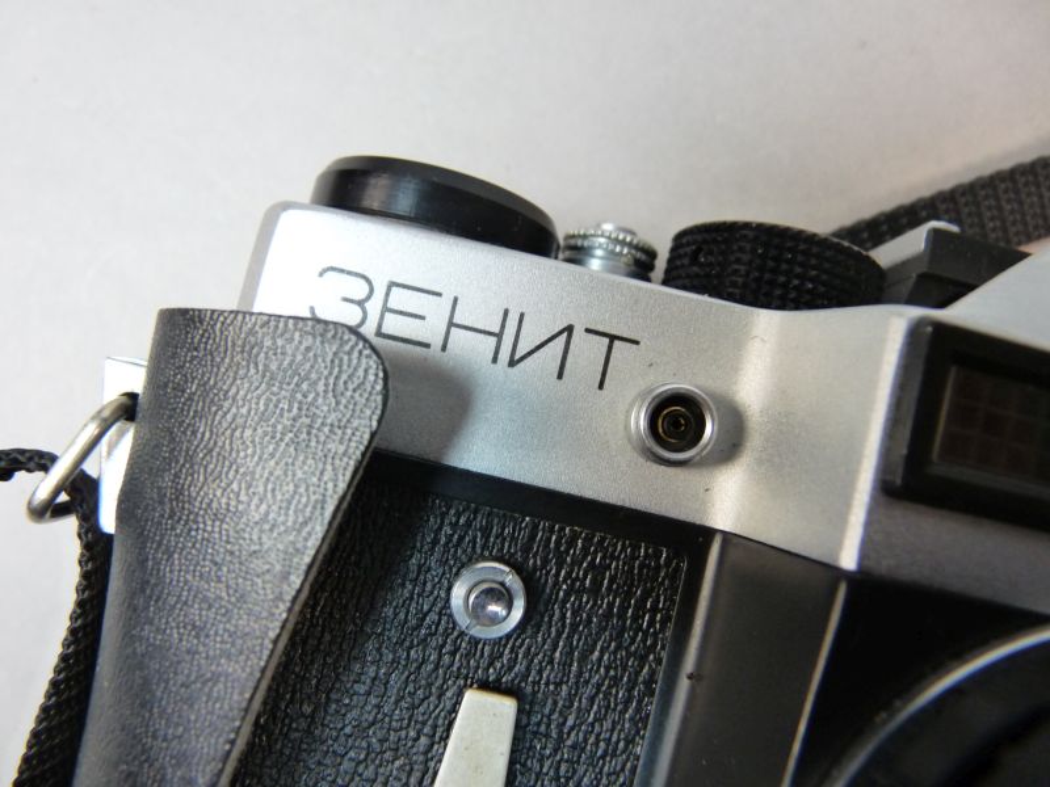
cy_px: 394
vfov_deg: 51.4
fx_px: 819
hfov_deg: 65.3
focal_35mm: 27
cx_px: 525
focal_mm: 4.8
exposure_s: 1/20
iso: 400
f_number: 2.8
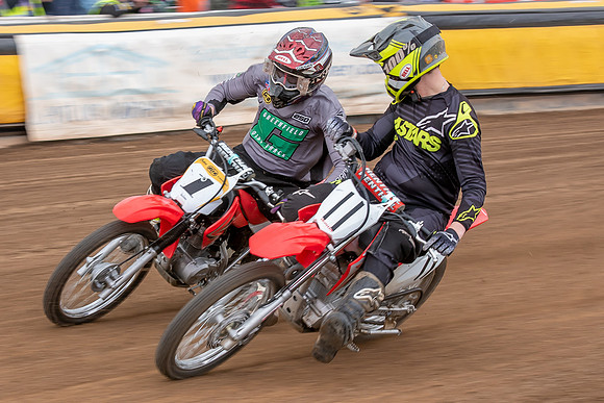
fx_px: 2692
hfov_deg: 12.8
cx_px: 189
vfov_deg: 8.6
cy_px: 179
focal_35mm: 160
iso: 400
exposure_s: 1/200
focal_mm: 70
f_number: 8
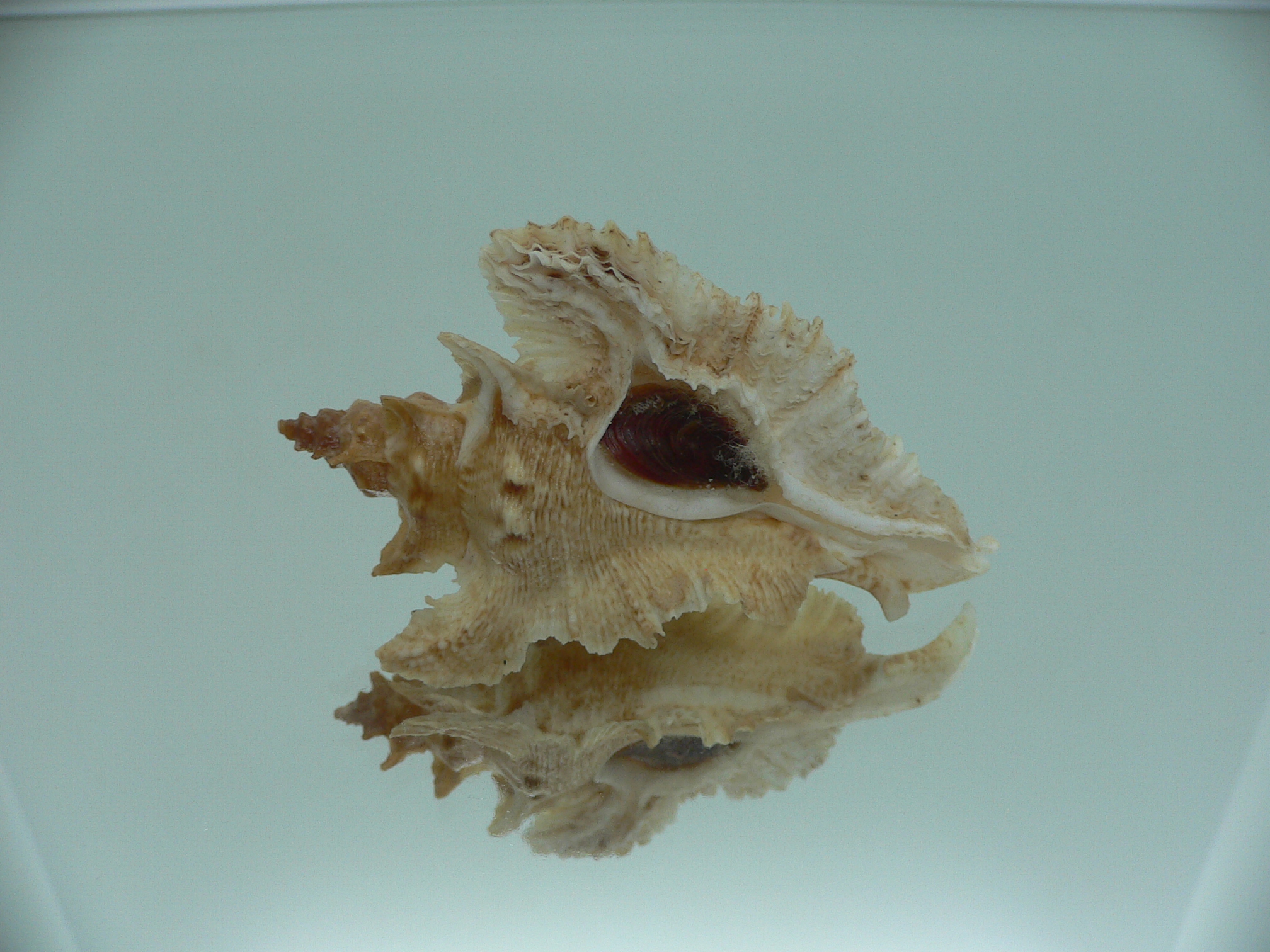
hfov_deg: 52.6
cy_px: 476
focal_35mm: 35
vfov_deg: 40.7
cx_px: 635
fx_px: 1284
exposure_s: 1/60
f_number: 2.8
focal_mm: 4.6
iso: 80
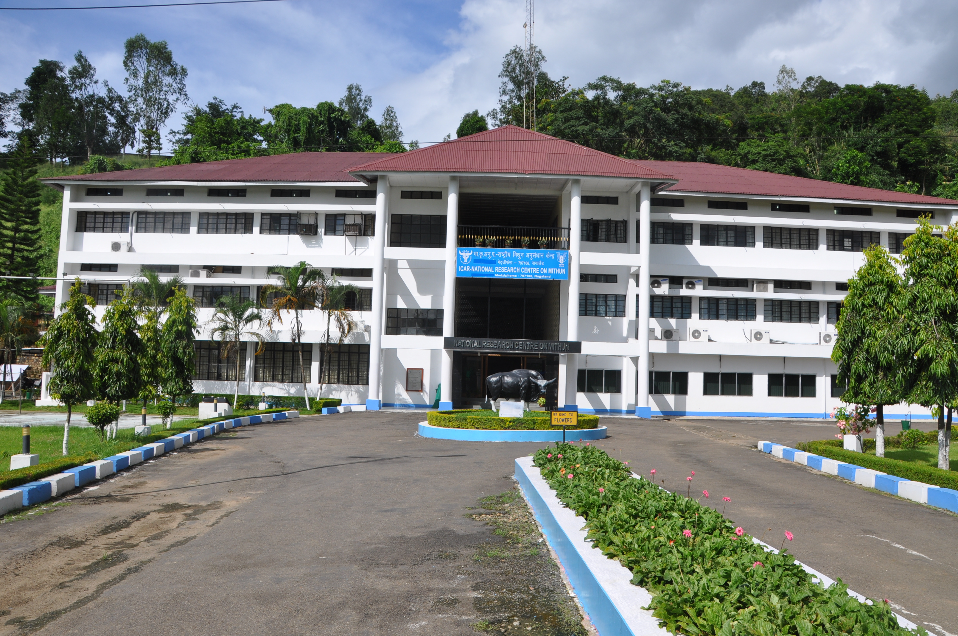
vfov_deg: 47.8
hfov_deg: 67.4
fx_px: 718
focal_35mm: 27
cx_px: 479
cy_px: 318
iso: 200
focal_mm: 18
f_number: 10
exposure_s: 1/400
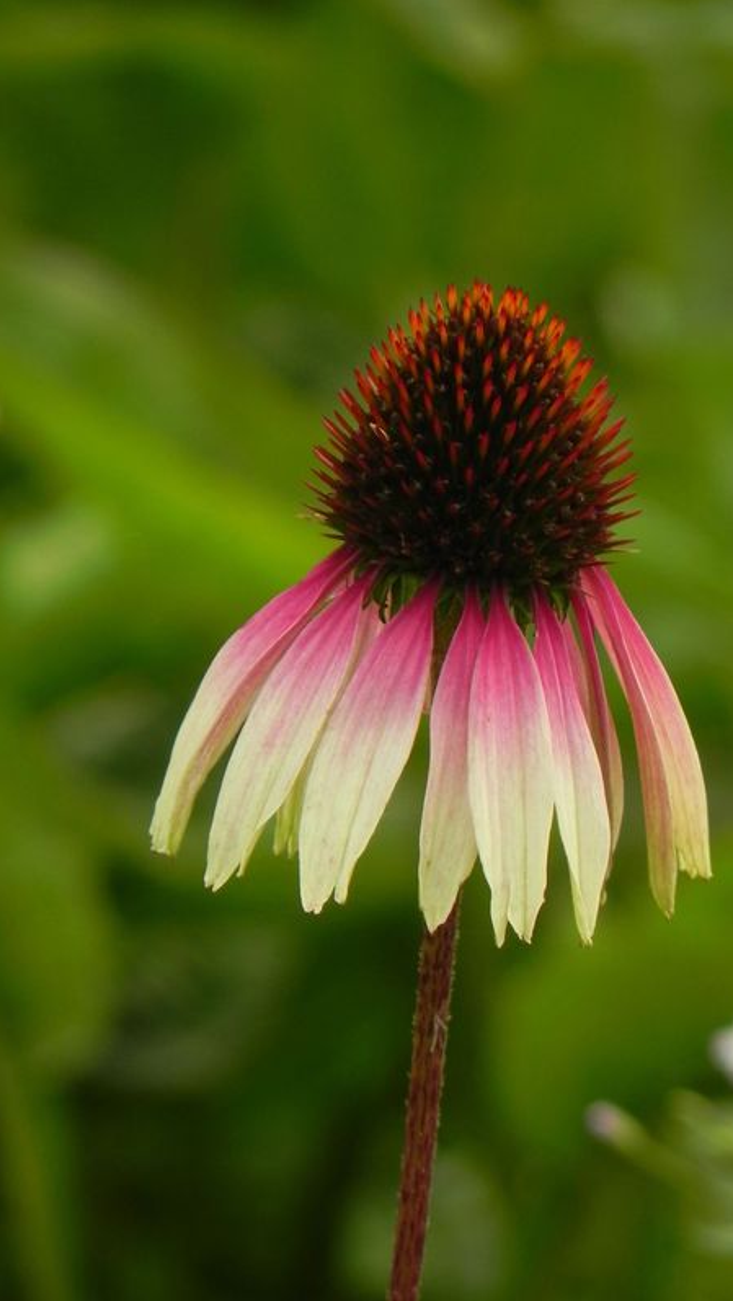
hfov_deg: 1.6
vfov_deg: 2.9
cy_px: 650
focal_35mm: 741
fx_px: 25574
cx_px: 379
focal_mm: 120
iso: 160
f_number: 5
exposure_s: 1/400
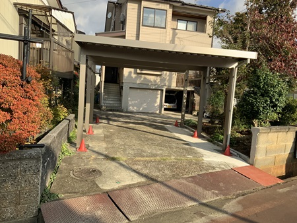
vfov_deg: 48.3
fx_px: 249
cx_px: 148
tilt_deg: -4.0
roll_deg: -3.3
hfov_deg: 61.6
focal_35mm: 29
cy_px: 112
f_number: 1.8
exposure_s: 1/1098
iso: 16
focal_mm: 3
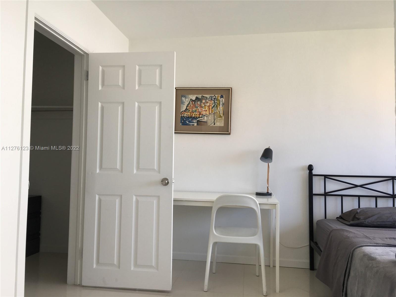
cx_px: 198
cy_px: 148
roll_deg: -1.7
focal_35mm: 29
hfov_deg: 61.7
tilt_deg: +3.3
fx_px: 332
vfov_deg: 48.2
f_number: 2.2
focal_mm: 4.15
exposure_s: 1/60
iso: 25
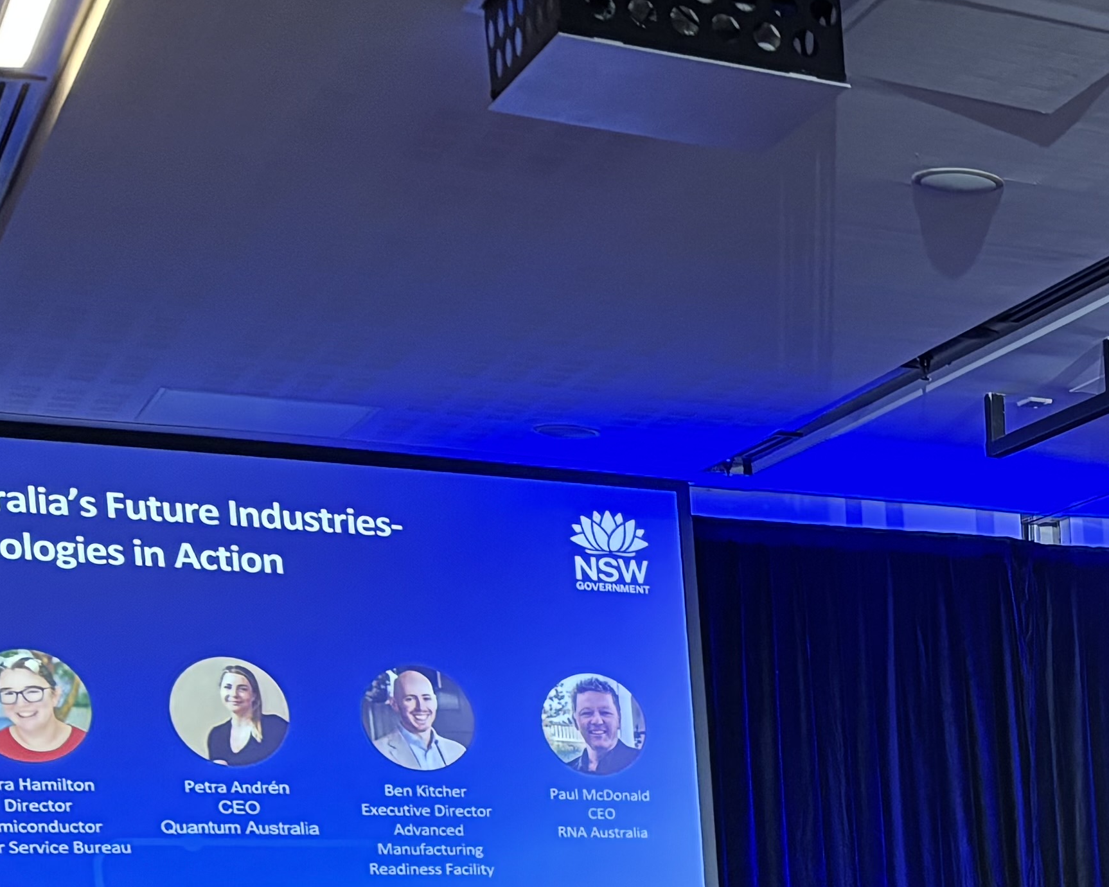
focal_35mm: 84
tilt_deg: -5.7
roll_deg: +1.4
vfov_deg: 16.9
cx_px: 1782
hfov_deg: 19.2
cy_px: 1240
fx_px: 2757
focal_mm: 5.96
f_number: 1.6
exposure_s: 1/58
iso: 500
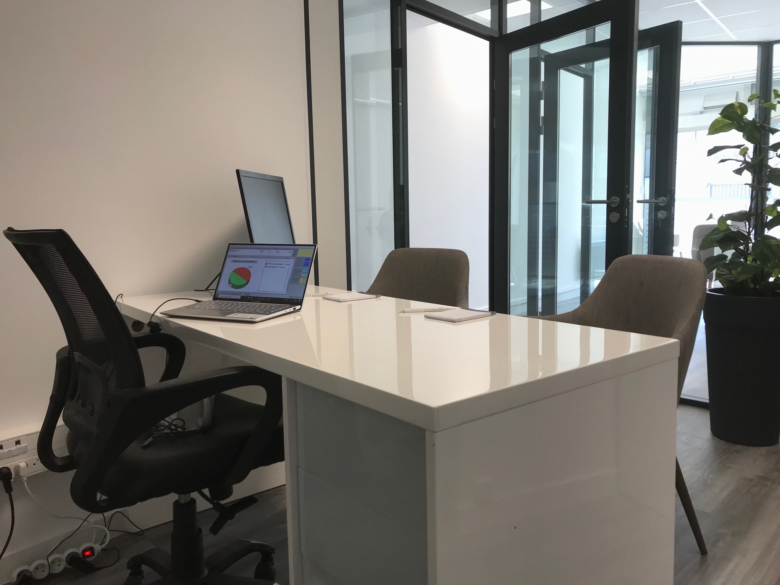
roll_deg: +2.0
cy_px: 292
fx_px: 631
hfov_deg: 63.4
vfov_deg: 49.7
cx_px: 390
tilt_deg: -6.0
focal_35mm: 28
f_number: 1.8
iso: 40
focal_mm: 3.99
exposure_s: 1/100
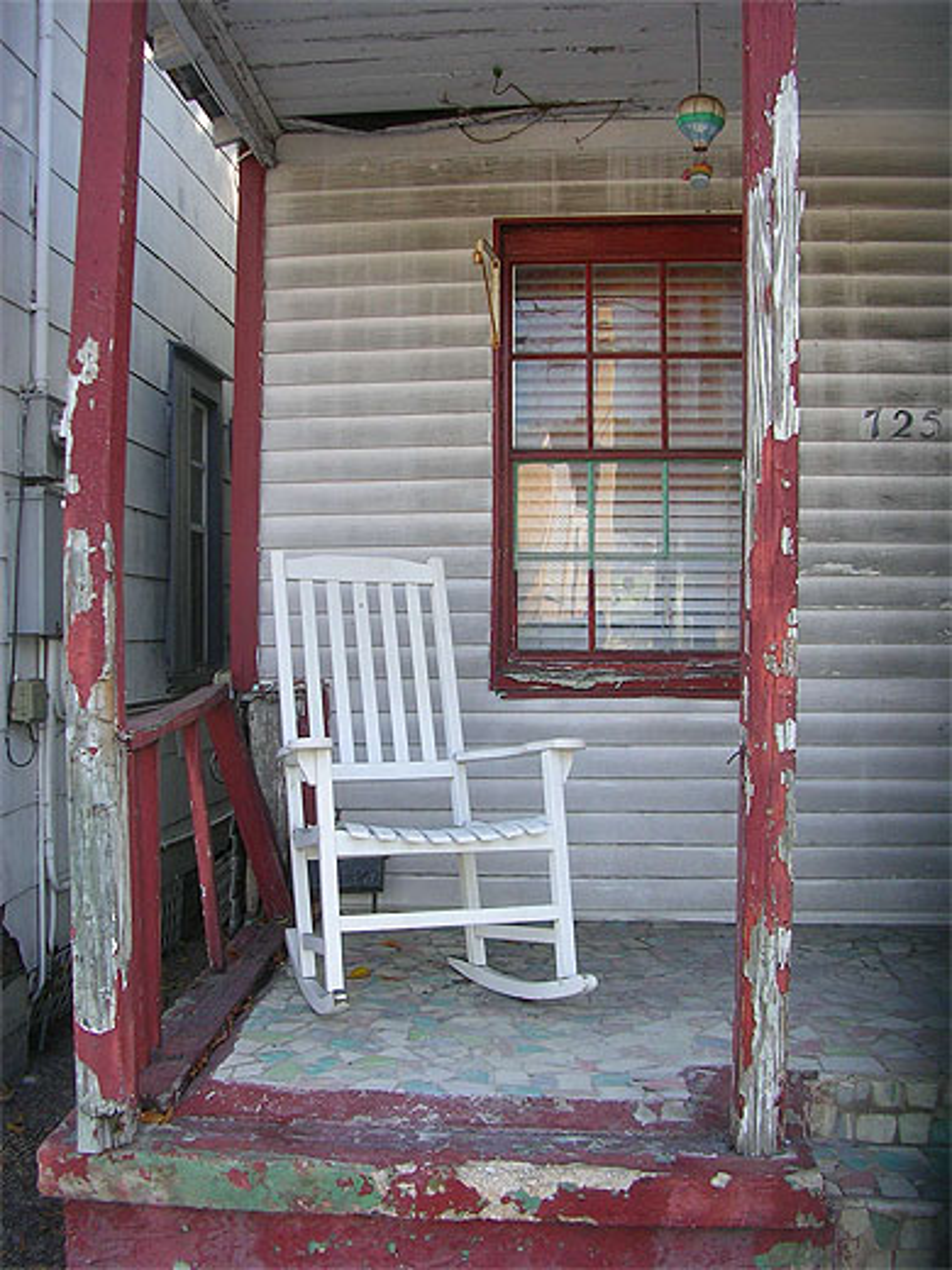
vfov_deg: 49.0
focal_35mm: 38
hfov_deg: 37.7
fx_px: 1393
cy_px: 635
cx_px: 476
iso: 50
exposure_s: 1/173
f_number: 2.8
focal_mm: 5.8
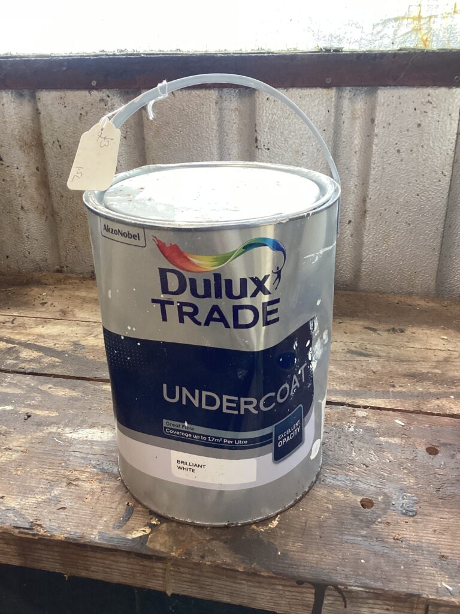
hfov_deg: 45.4
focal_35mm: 31
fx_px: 549
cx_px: 230
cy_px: 307
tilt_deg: -25.2
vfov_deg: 58.4
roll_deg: +0.9
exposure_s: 1/50
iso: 125
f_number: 2.4
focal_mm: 3.3
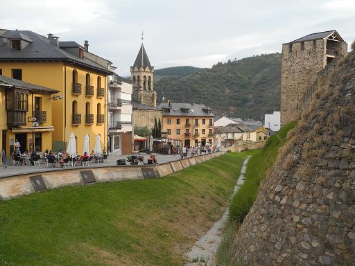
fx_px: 461
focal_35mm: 45
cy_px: 133
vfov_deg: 32.2
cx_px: 178
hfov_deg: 42.1
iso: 100
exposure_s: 1/320
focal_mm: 9.7
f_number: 3.2
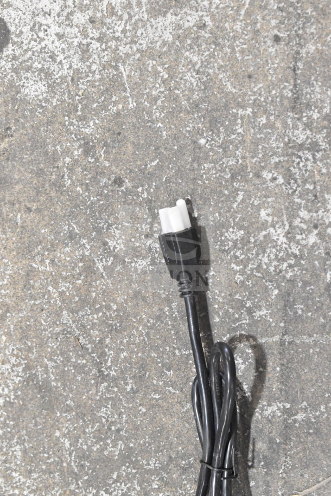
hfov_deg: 16.6
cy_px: 248
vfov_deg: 24.6
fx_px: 1138
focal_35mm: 82
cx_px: 166
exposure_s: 1/200
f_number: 7.1
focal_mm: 55
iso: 6400
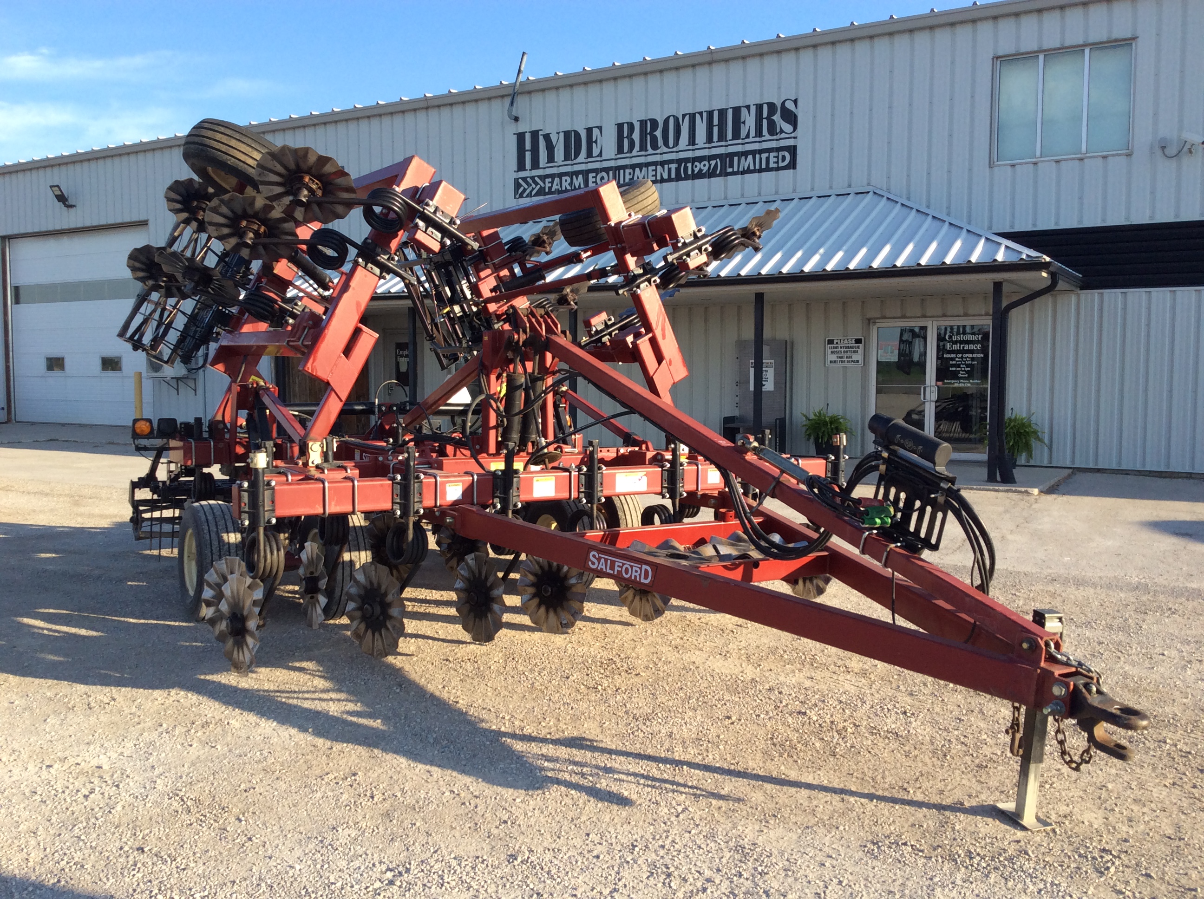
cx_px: 602
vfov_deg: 44.1
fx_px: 1111
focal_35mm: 32
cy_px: 450
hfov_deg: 56.9
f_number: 2.4
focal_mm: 3.3
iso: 32
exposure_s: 1/510
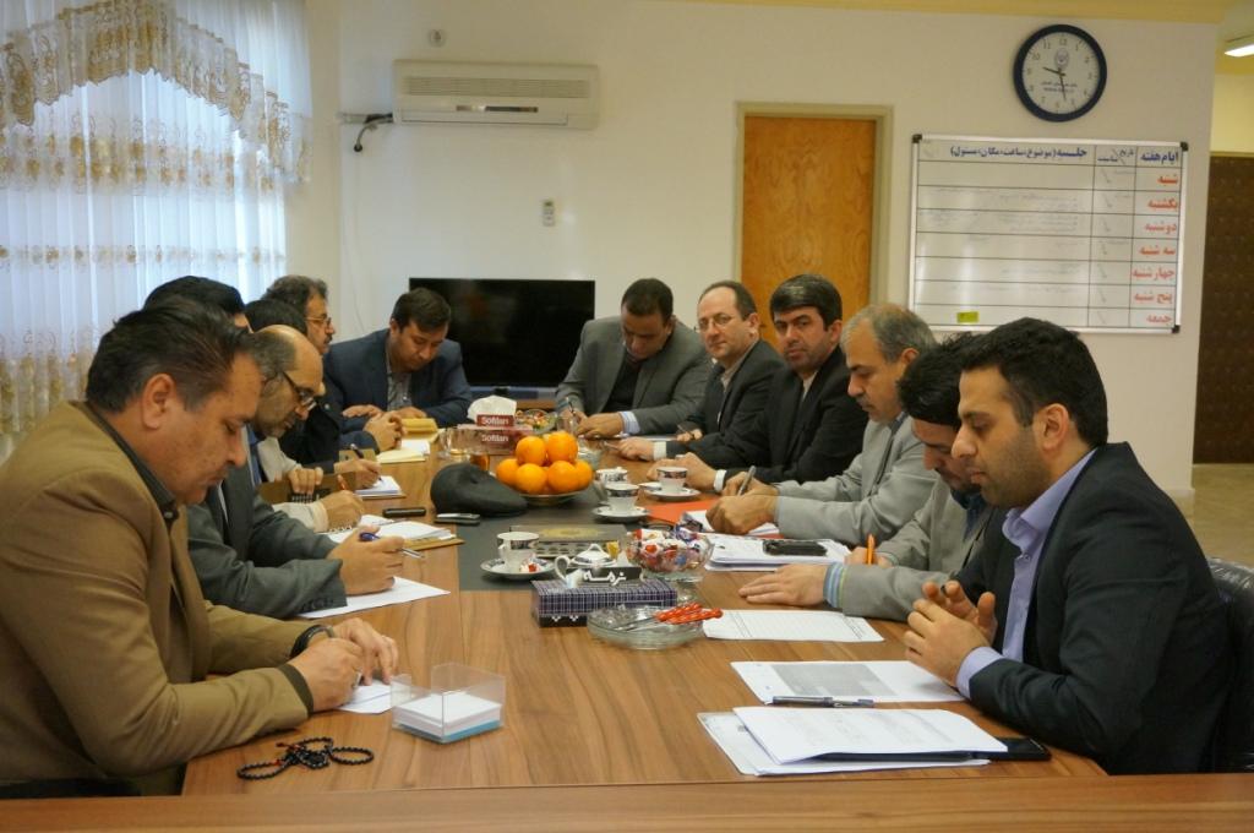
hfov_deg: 45.0
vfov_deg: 30.8
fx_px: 1513
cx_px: 627
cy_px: 416
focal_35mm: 44
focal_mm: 29
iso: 2500
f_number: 4.5
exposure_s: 1/160
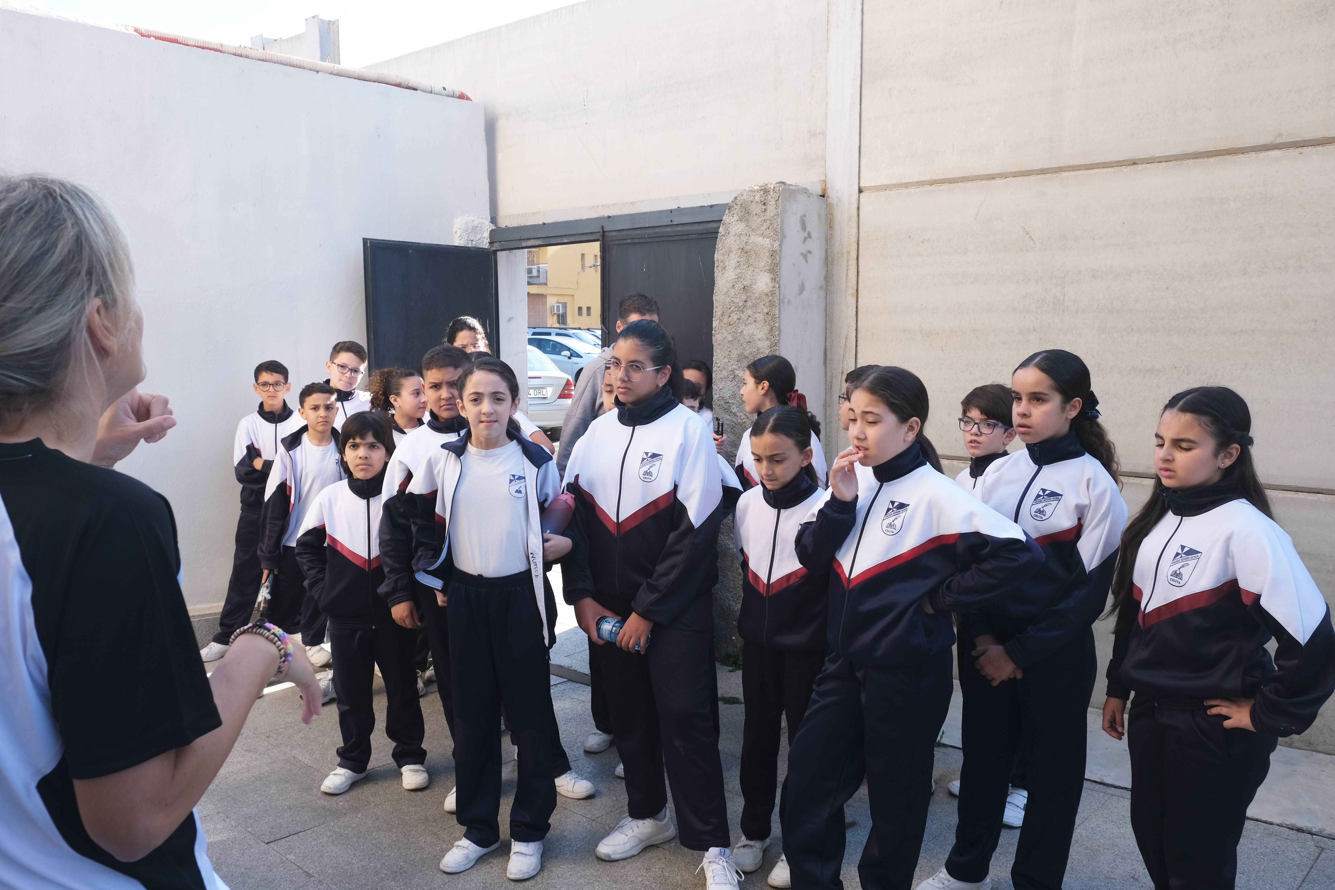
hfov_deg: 67.4
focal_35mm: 27
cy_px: 445
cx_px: 668
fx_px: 1001
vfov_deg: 47.9
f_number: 5.6
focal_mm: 18
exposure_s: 1/250
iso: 250
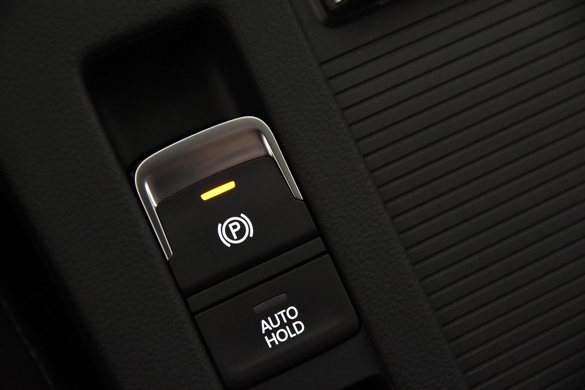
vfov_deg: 17.5
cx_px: 292
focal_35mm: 78
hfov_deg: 26.0
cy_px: 195
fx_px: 1267
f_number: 3.8
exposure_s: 1/80
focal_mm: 52
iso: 5000
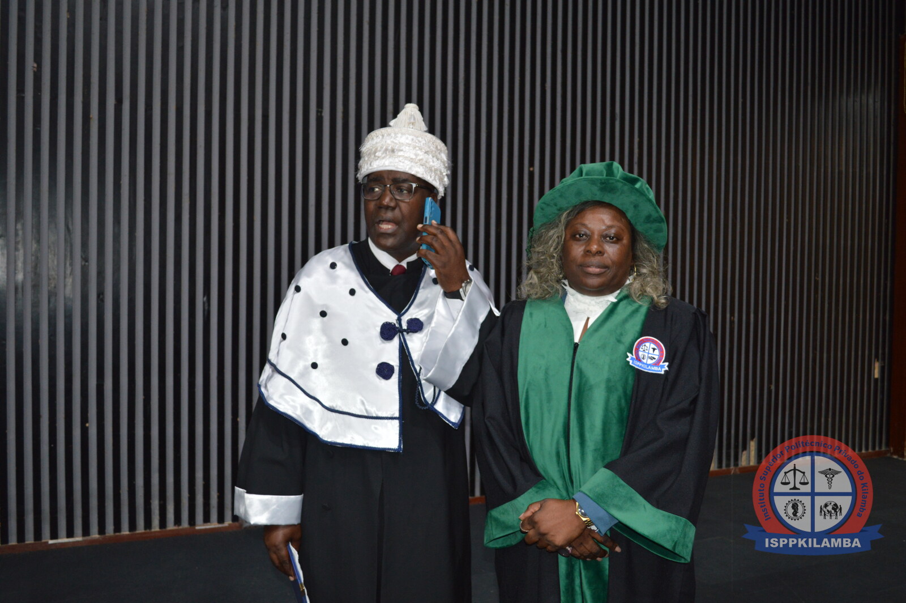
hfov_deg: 57.3
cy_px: 302
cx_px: 453
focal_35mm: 33
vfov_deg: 39.9
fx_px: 830
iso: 640
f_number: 4
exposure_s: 1/60
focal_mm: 22
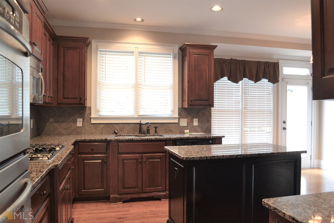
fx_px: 250
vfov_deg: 47.9
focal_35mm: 27
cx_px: 167
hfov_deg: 67.4
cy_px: 112
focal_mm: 18
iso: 400
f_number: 5.6
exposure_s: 1/13
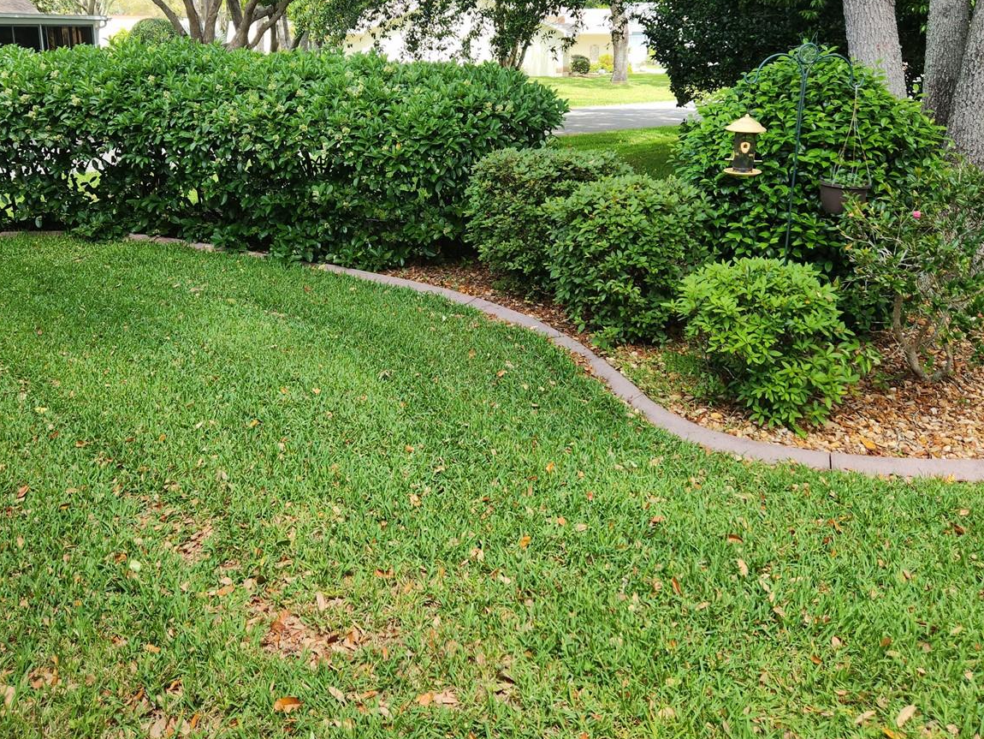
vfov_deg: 43.6
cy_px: 256
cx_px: 455
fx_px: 910
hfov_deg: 56.7
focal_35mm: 32
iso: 20
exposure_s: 1/265
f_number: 1.8
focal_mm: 5.4
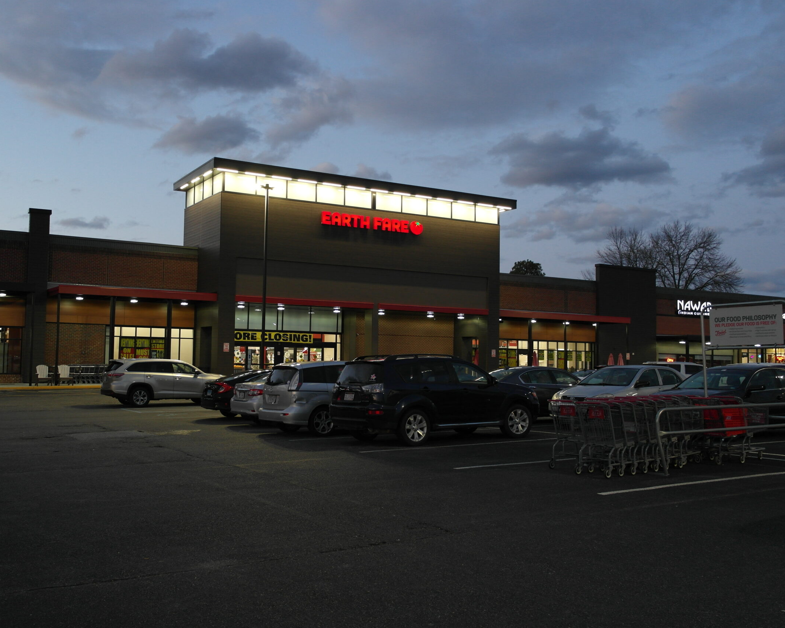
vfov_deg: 43.4
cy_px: 313
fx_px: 790
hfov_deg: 52.6
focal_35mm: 34
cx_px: 330
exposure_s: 1/40
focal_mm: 20
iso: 400
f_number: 3.5
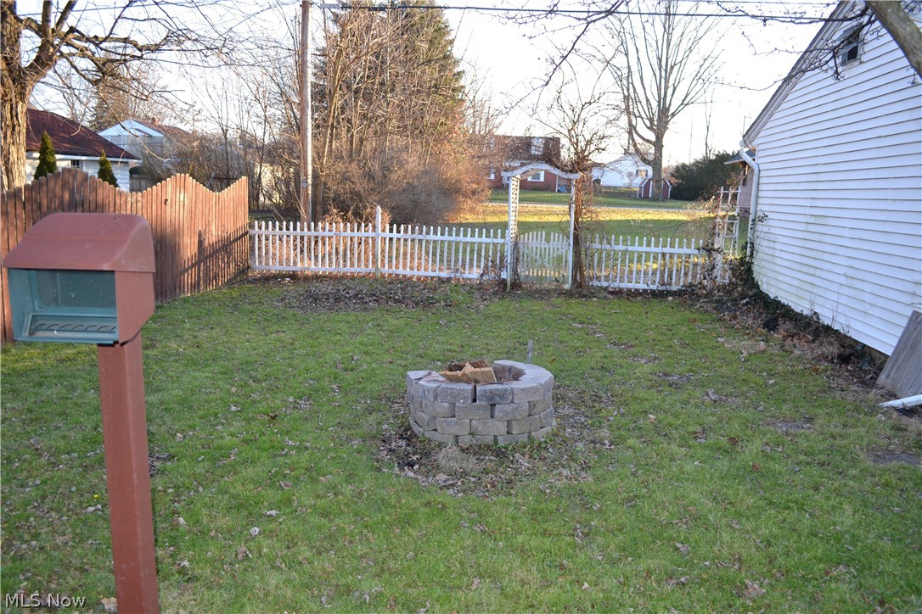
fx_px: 691
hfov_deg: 67.4
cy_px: 307
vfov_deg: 47.9
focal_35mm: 27
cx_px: 461
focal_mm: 18
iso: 180
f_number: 4
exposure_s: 1/125
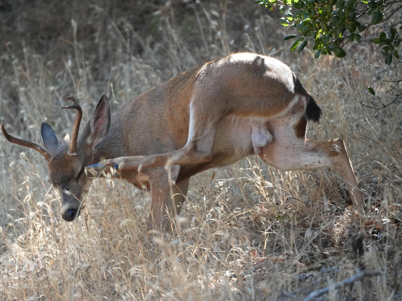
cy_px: 147
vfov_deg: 2.4
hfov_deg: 3.2
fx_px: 7259
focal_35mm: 625
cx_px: 153
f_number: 6.3
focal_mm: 400
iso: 2500
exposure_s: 1/640
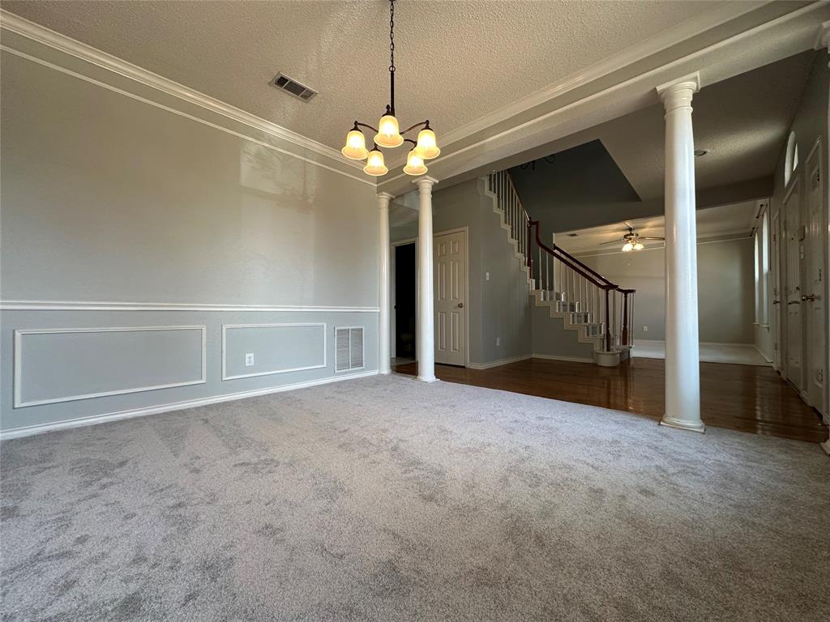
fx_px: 336
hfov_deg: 102.1
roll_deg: +0.2
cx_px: 415
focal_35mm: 14
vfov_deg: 85.7
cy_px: 311
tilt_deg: +0.0
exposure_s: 1/120
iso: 200
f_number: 2.2
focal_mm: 2.22
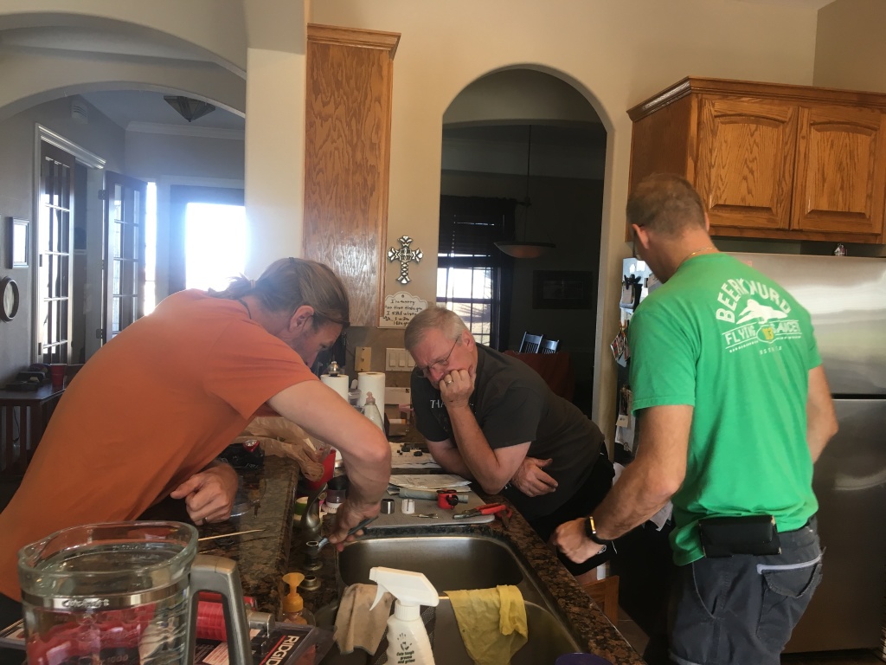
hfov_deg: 61.7
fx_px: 742
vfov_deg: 48.2
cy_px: 332
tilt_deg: -2.0
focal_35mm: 29
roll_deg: -1.8
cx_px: 443
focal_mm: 4.15
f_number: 2.2
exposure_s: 1/30
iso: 50
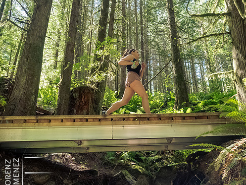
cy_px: 103
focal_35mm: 28
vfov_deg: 49.7
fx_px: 199
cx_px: 141
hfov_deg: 63.1
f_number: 2.8
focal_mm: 12
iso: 4000
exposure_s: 1/1000
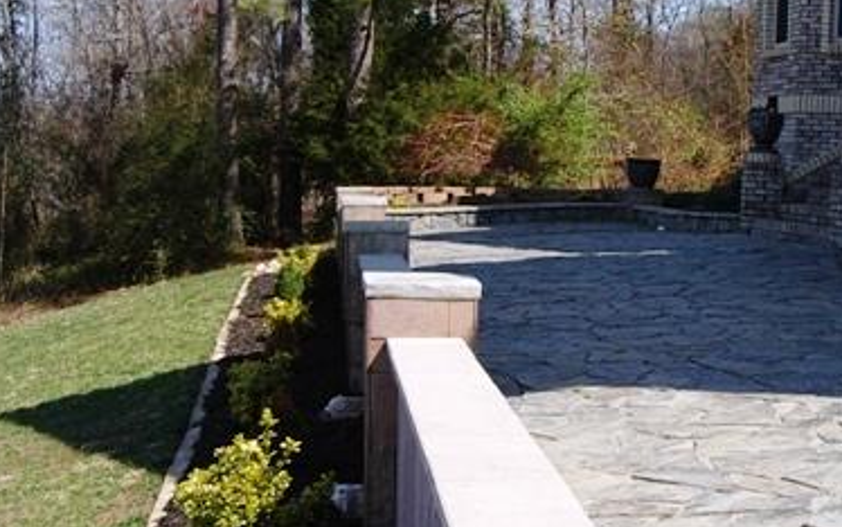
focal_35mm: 69
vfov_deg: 18.8
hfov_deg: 29.6
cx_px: 565
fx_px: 1584
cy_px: 194
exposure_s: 1/400
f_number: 4.8
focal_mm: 5.8
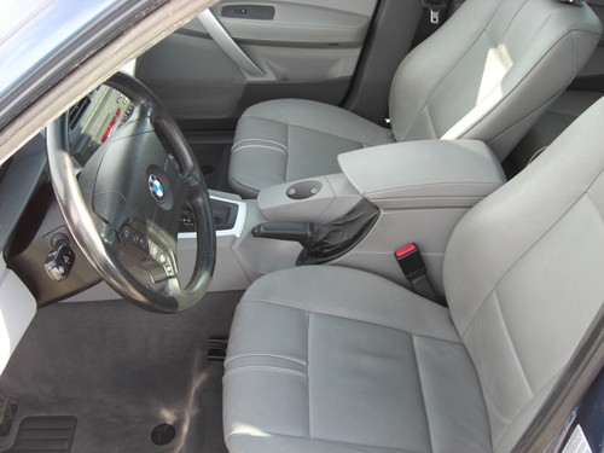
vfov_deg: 37.7
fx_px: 663
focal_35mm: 38
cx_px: 302
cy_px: 226
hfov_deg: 49.0
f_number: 2.8
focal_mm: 7.9
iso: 100
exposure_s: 1/80
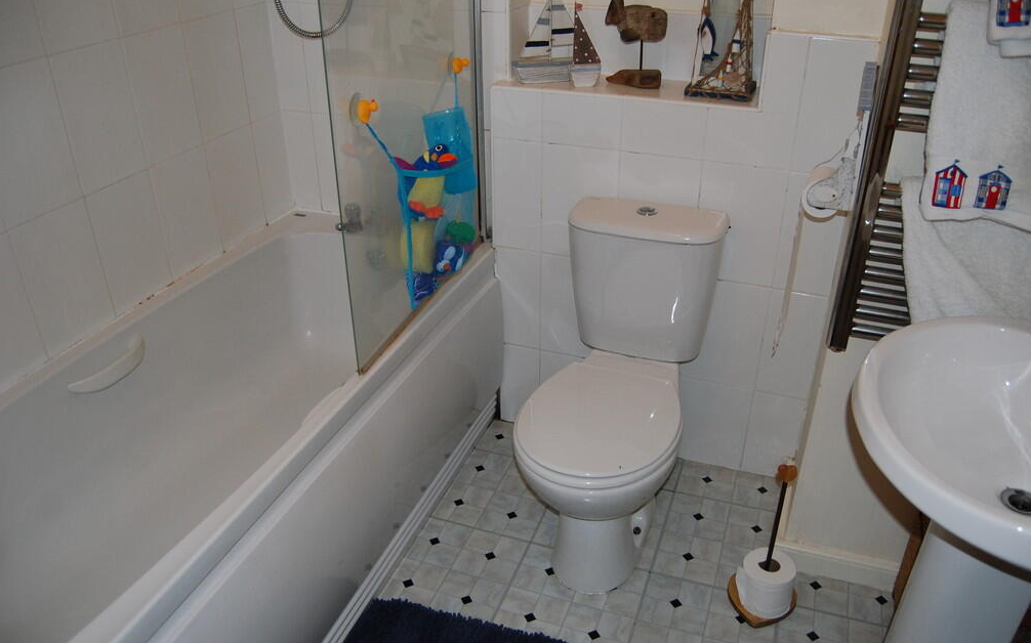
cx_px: 519
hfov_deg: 66.5
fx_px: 786
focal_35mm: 28
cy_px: 329
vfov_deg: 44.5
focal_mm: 18
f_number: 3.5
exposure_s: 1/60
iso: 400
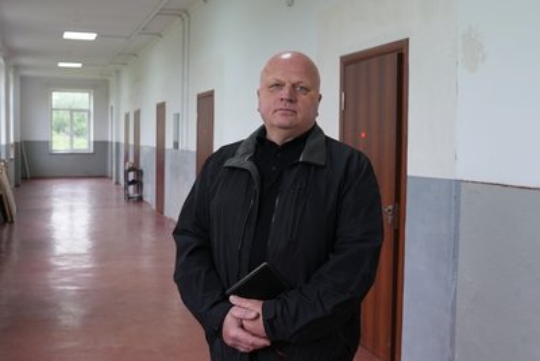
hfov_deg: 49.5
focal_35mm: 39
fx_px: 585
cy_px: 180
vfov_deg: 34.2
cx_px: 270
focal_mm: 26
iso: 800
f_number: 4
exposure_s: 1/160
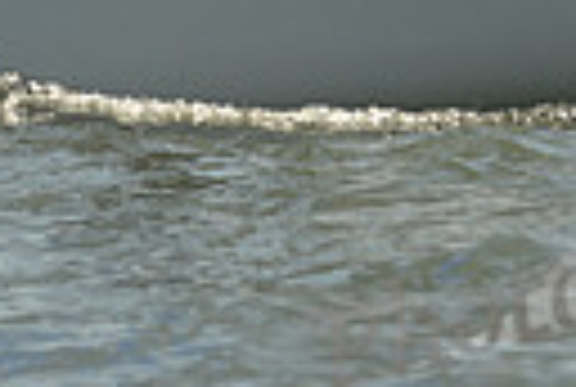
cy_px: -353
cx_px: 90
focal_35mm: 949
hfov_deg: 2.2
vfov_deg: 1.5
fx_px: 15219
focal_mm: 210
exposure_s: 1/1250
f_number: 7.1
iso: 200
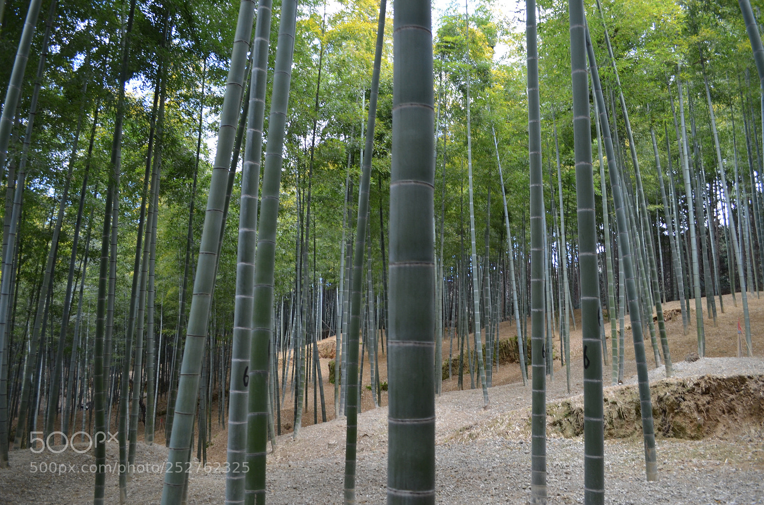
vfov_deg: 47.7
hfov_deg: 67.5
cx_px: 382
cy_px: 252
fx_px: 572
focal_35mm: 27
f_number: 5
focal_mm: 18
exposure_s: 1/100
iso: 400
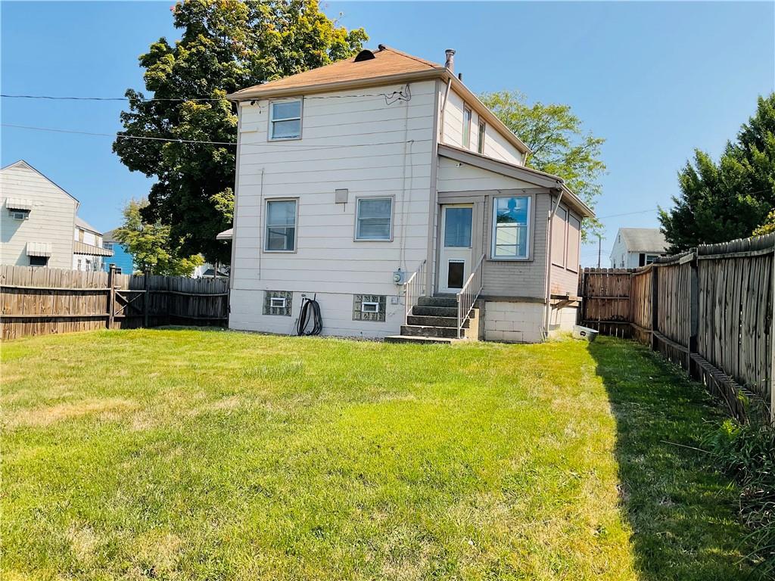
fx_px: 649
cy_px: 290
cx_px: 388
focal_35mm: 29
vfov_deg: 48.2
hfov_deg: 61.7
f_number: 1.8
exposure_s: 1/1250
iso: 16
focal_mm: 3
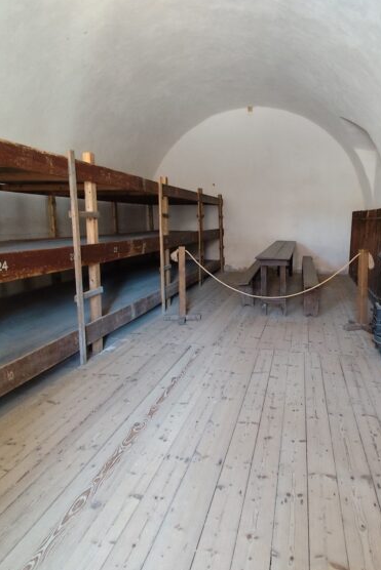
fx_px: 365
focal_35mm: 23
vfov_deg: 76.1
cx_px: 245
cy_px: 282
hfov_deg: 54.3
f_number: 2.2
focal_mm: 1.65
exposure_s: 1/33.3
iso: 400
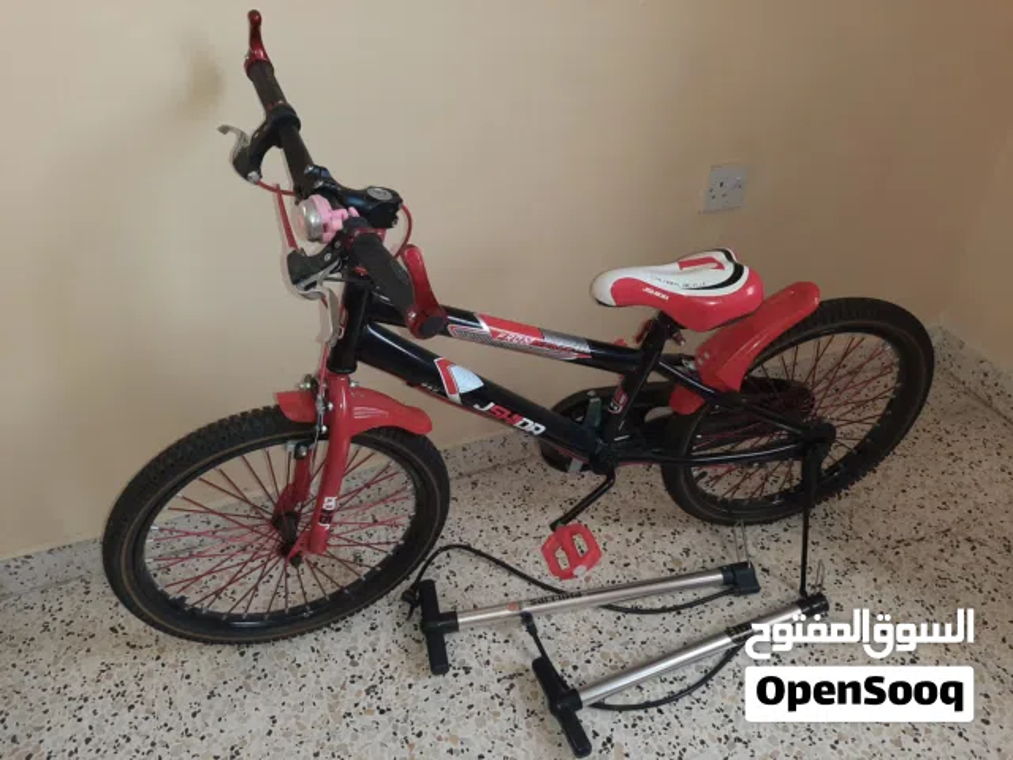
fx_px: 761
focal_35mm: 26
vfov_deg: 53.1
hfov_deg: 67.3
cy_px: 380
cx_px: 506
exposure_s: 1/60
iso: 100
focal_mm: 3.93
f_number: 1.7
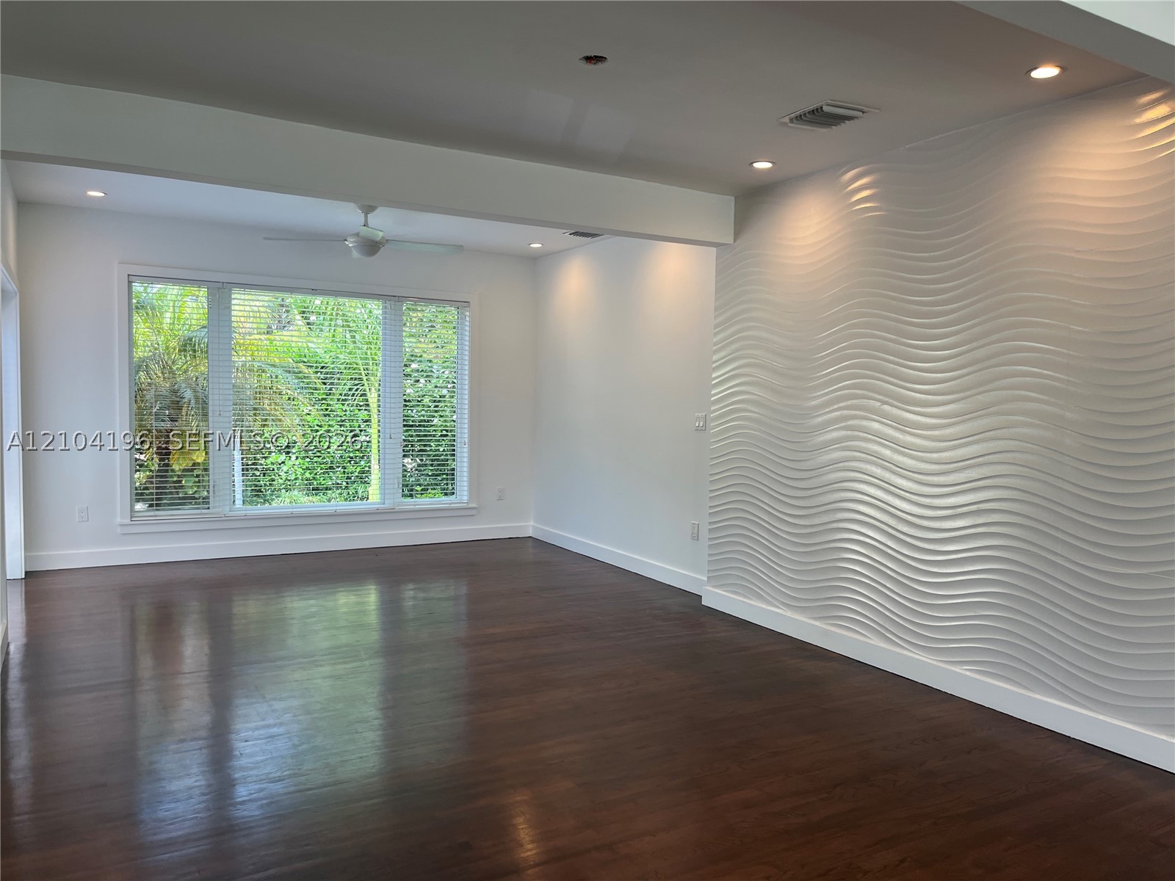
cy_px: 440
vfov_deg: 53.1
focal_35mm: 26
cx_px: 588
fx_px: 883
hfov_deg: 67.3
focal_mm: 5.1
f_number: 1.6
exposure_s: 1/120
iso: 40
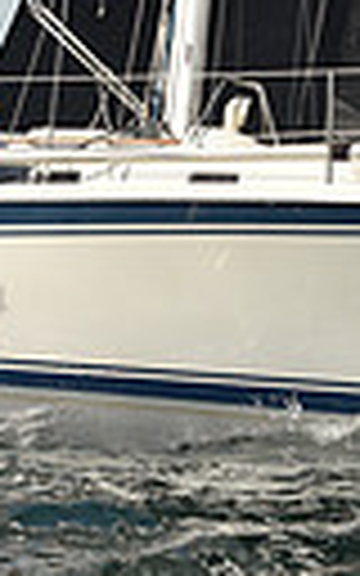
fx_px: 5070
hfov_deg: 4.1
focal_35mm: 323
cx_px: 243
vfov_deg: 6.5
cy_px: 65
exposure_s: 1/640
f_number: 7.1
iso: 250
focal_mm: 70
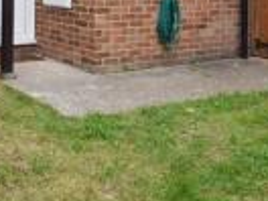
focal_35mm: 52
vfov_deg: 25.7
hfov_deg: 32.1
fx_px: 403
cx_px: -32
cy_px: -25
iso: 400
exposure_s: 1/250
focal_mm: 10
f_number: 8
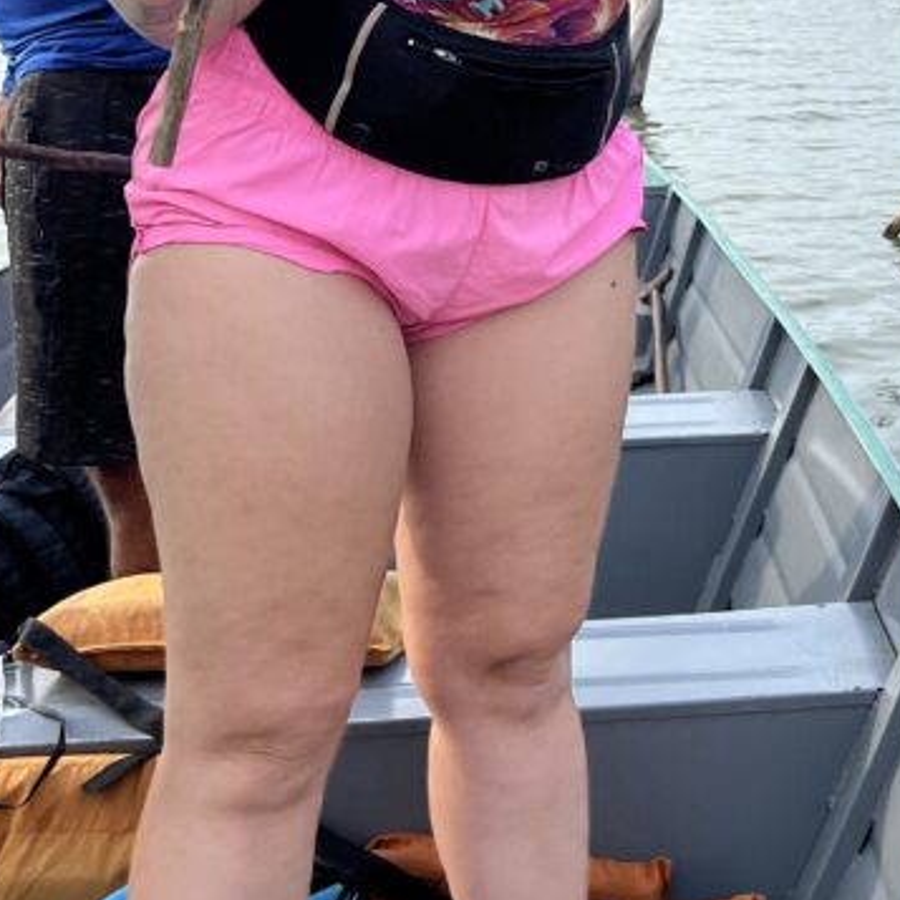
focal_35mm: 66
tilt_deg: -7.1
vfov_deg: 25.4
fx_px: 1941
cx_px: 852
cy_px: 118
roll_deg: -0.3
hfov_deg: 25.1
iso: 50
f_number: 1.5
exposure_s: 1/1779
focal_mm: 5.7
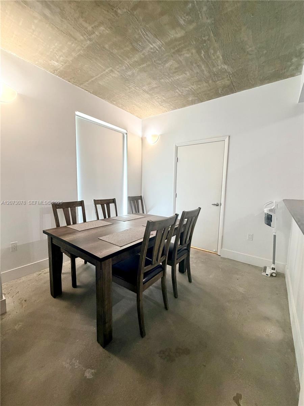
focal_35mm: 14
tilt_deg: -6.0
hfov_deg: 85.7
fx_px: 164
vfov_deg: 102.1
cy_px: 203
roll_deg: -1.3
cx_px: 152
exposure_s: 1/60
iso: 320
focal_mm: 2.22
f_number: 2.2
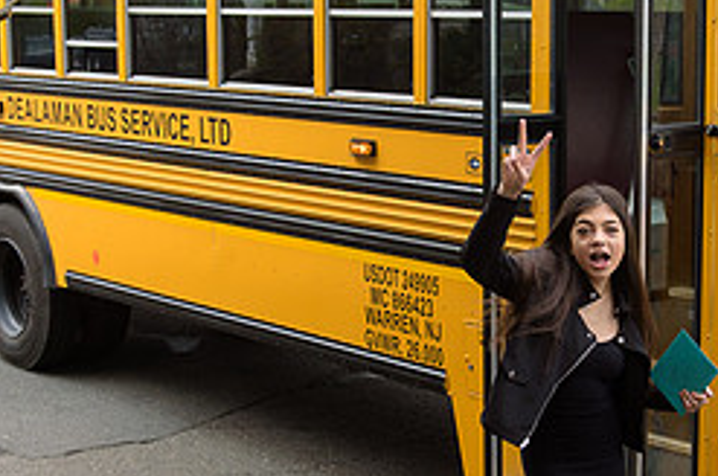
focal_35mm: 80
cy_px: 277
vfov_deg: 17.0
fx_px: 1593
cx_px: 561
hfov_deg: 25.0
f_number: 3.2
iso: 200
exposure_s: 1/1250
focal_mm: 34
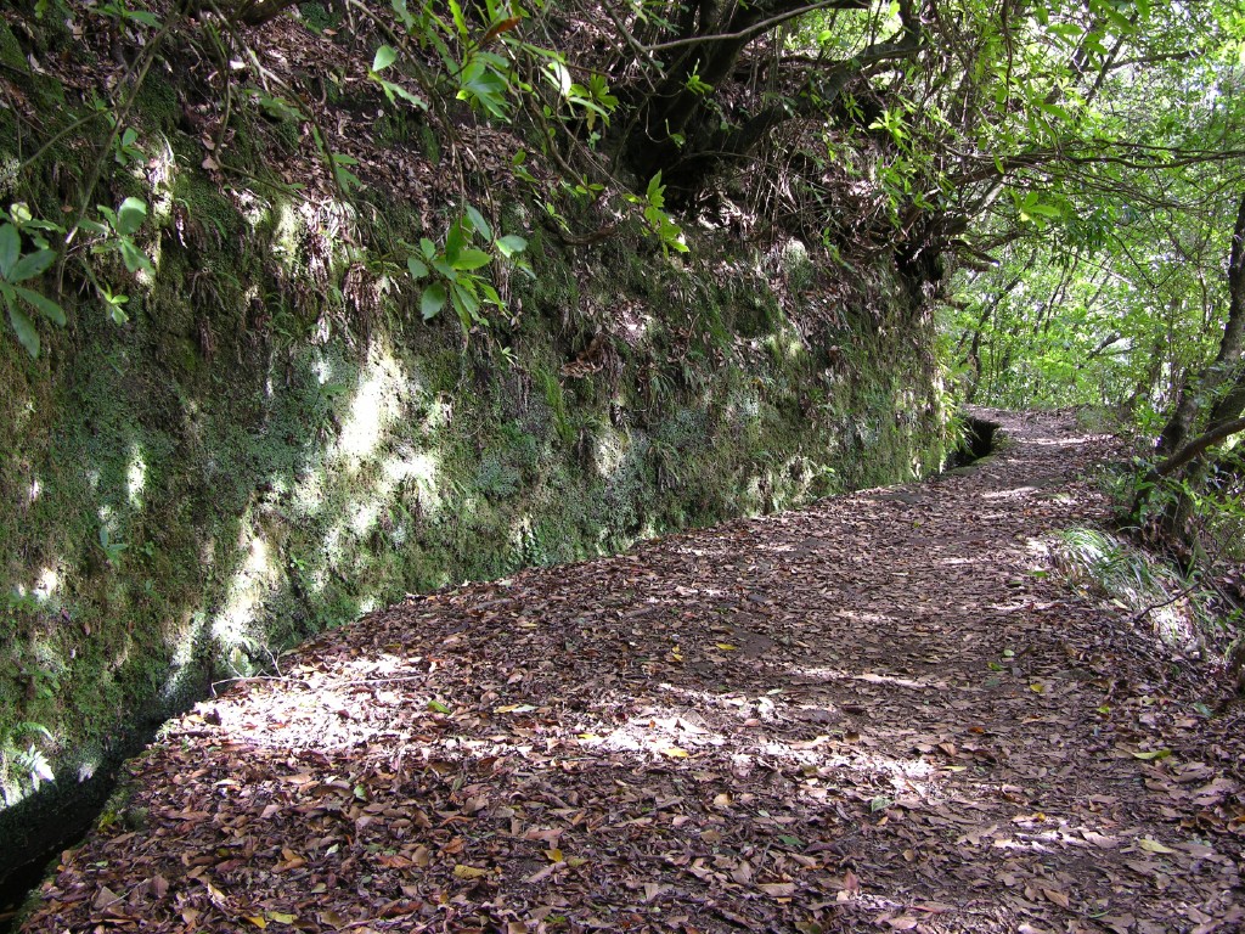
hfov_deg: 52.6
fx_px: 1259
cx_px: 622
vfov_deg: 40.7
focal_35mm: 35
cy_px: 467
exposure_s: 1/7.6
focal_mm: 8.9
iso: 50
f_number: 2.8
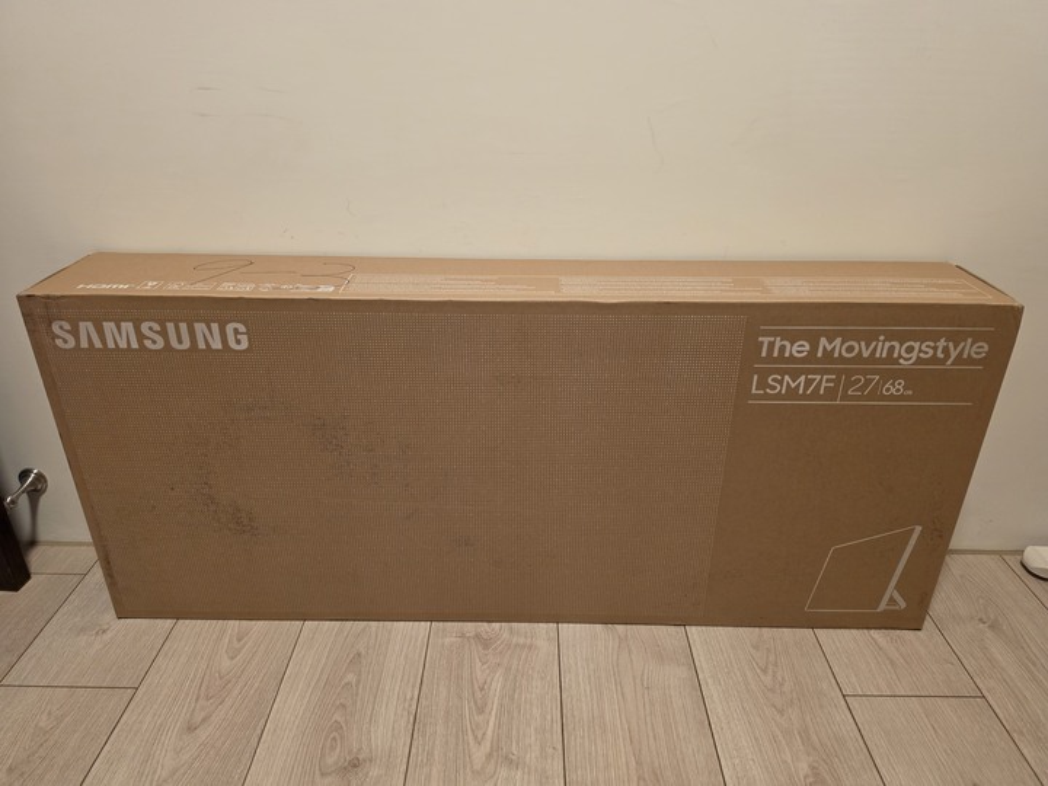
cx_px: 524
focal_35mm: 23
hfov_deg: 73.9
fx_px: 696
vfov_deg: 58.9
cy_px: 393
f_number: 1.4
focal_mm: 6.5
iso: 320
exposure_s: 1/100
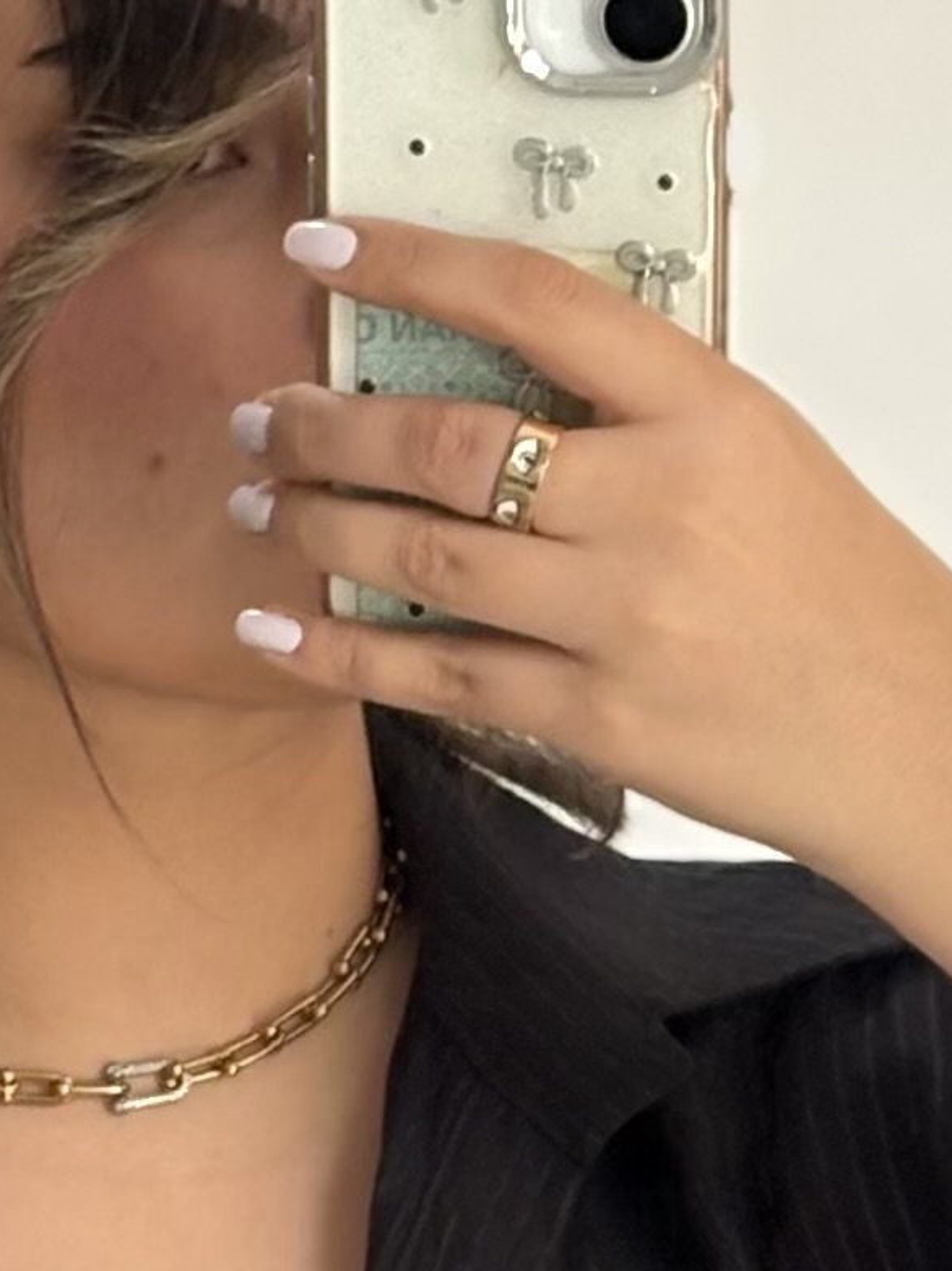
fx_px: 6604
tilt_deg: -12.4
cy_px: 2174
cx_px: 369
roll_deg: -0.8
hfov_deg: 8.2
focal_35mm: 180
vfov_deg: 10.4
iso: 64
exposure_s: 1/168
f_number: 1.6
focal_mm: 5.96
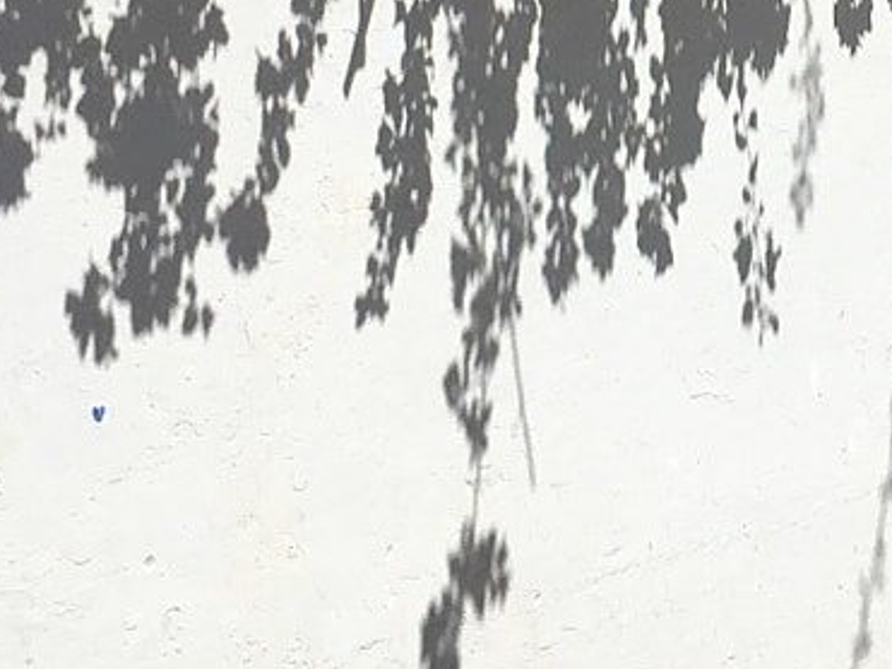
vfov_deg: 11.5
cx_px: 1005
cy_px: -229
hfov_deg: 15.3
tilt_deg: +3.8
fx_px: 3220
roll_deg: +1.1
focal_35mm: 125
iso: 25
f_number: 2.2
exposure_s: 1/4525
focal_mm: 4.15
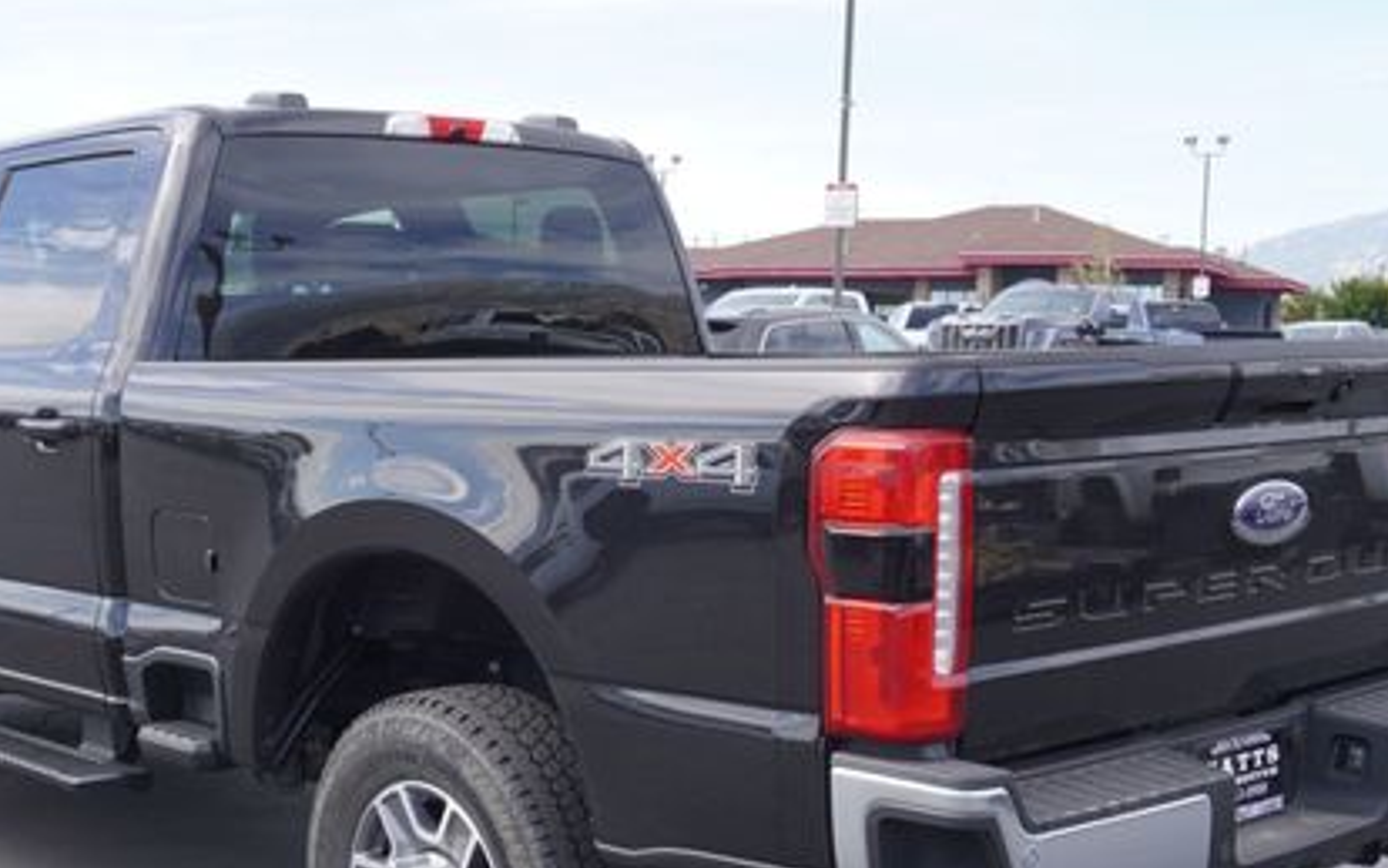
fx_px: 1968
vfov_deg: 24.7
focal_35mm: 52
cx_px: 557
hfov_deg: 38.7
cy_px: 623
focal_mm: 22
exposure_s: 1/125
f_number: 6.3
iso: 100
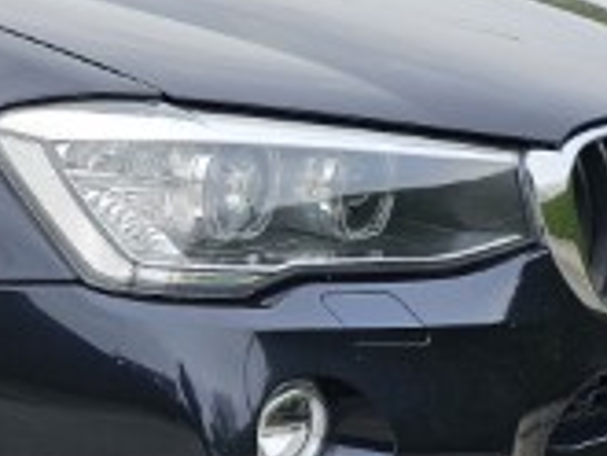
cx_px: -129
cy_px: 276
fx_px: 1562
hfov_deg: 20.5
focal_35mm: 89
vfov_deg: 16.6
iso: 10
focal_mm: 6.3
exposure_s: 1/225
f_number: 1.7
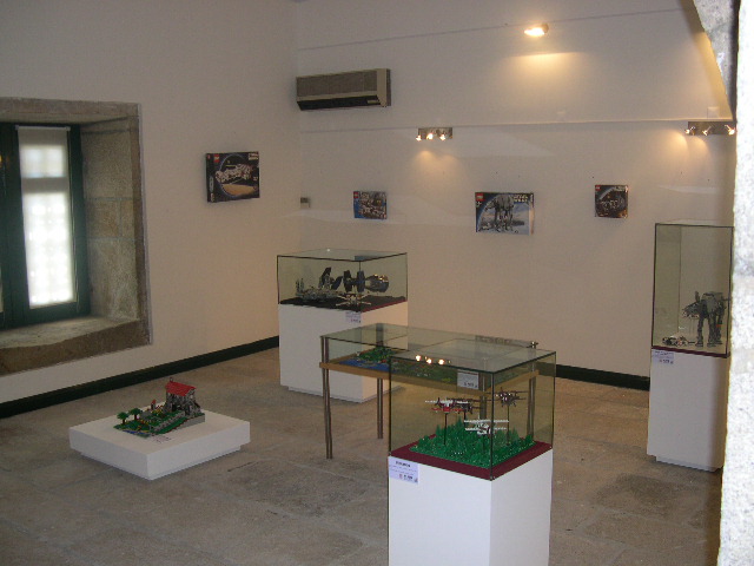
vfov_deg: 37.7
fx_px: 828
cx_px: 377
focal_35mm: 38
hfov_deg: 49.0
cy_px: 283
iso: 152
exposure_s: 1/60
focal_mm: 8
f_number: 2.8
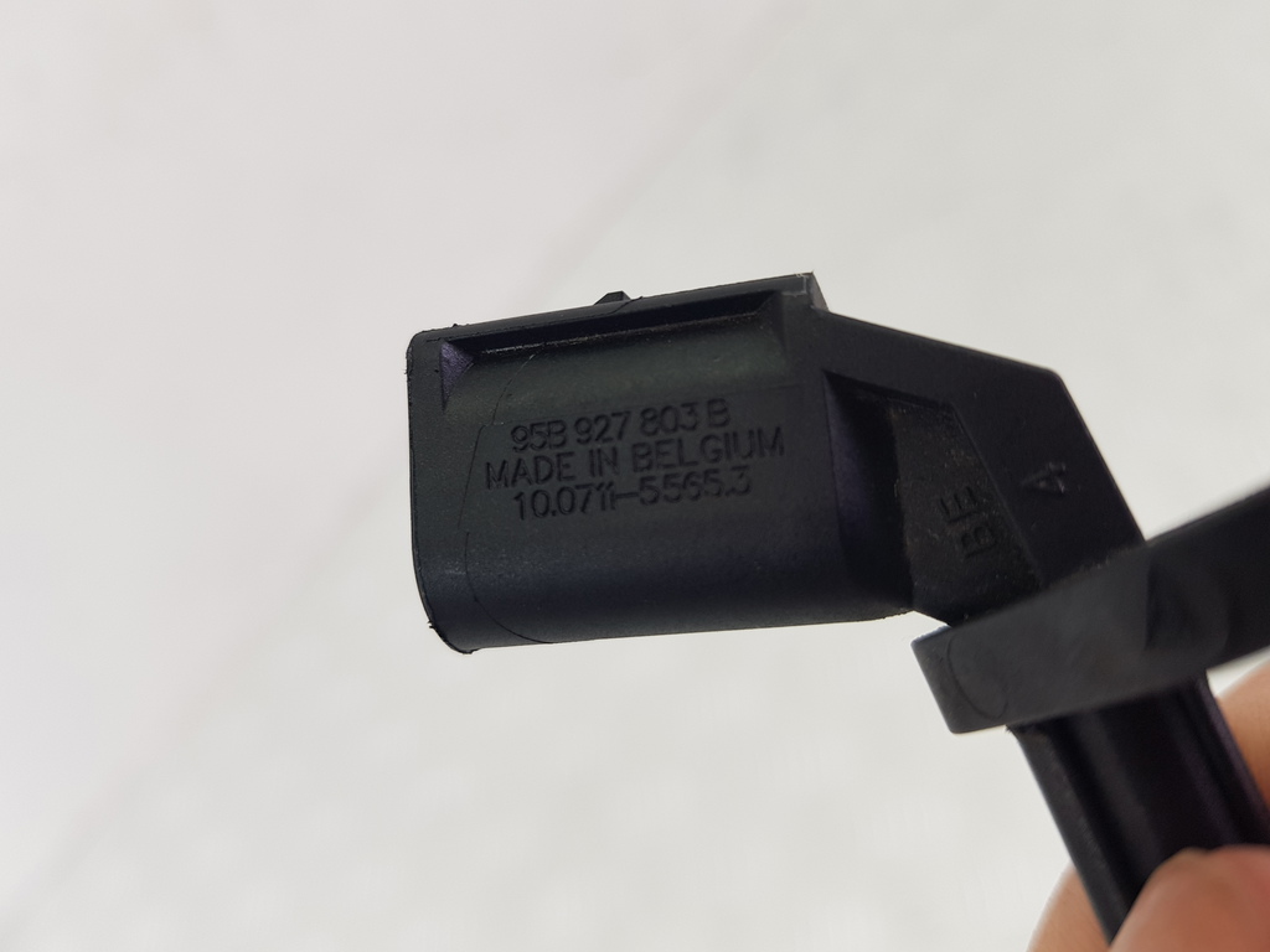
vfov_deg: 53.1
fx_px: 954
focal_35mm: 26
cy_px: 476
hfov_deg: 67.3
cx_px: 635
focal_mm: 4.2
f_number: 1.7
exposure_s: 1/100
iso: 40
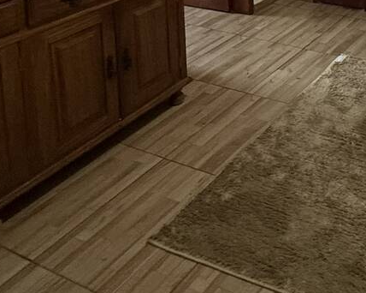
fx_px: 498
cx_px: 425
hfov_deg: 33.7
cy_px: -131
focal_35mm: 46
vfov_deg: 25.6
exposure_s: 1/60
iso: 250
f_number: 2.2
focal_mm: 2.22
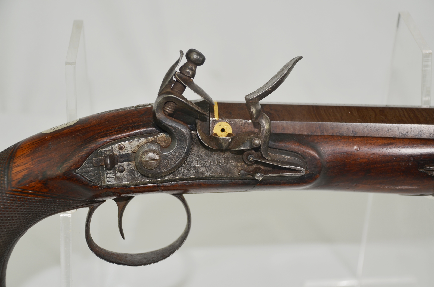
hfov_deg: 26.0
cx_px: 217
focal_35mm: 78
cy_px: 144
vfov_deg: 17.4
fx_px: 938
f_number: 5
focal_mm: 52
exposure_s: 1/250
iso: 110
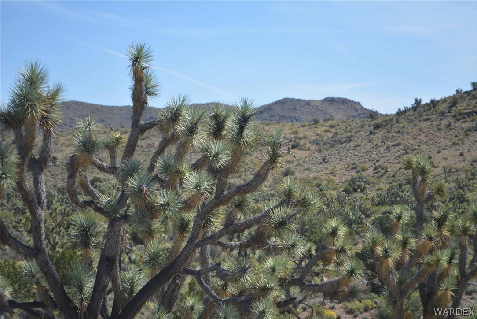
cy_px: 160
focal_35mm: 82
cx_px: 238
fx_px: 1094
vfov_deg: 16.6
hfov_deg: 24.6
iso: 400
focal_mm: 55
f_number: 6.3
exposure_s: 1/1600
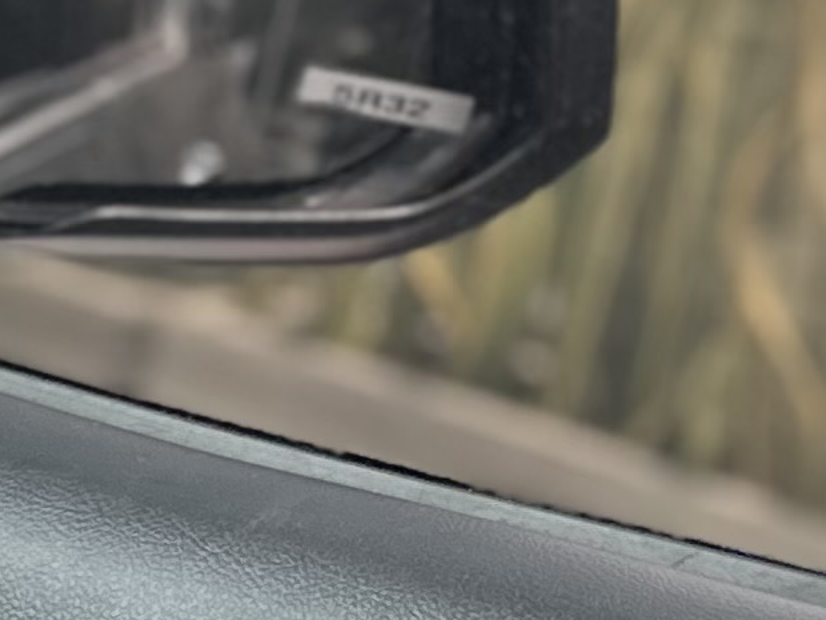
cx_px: -1636
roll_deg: -9.0
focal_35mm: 156
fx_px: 3722
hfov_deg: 9.8
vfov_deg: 9.3
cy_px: 875
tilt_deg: -20.2
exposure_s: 1/171
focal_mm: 6.86
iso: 64
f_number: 1.78
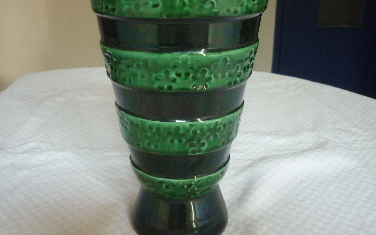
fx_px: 389
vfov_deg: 33.5
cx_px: 185
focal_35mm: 38
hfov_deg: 51.5
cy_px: 103
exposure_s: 1/25
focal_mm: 5.5
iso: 400
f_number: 2.8
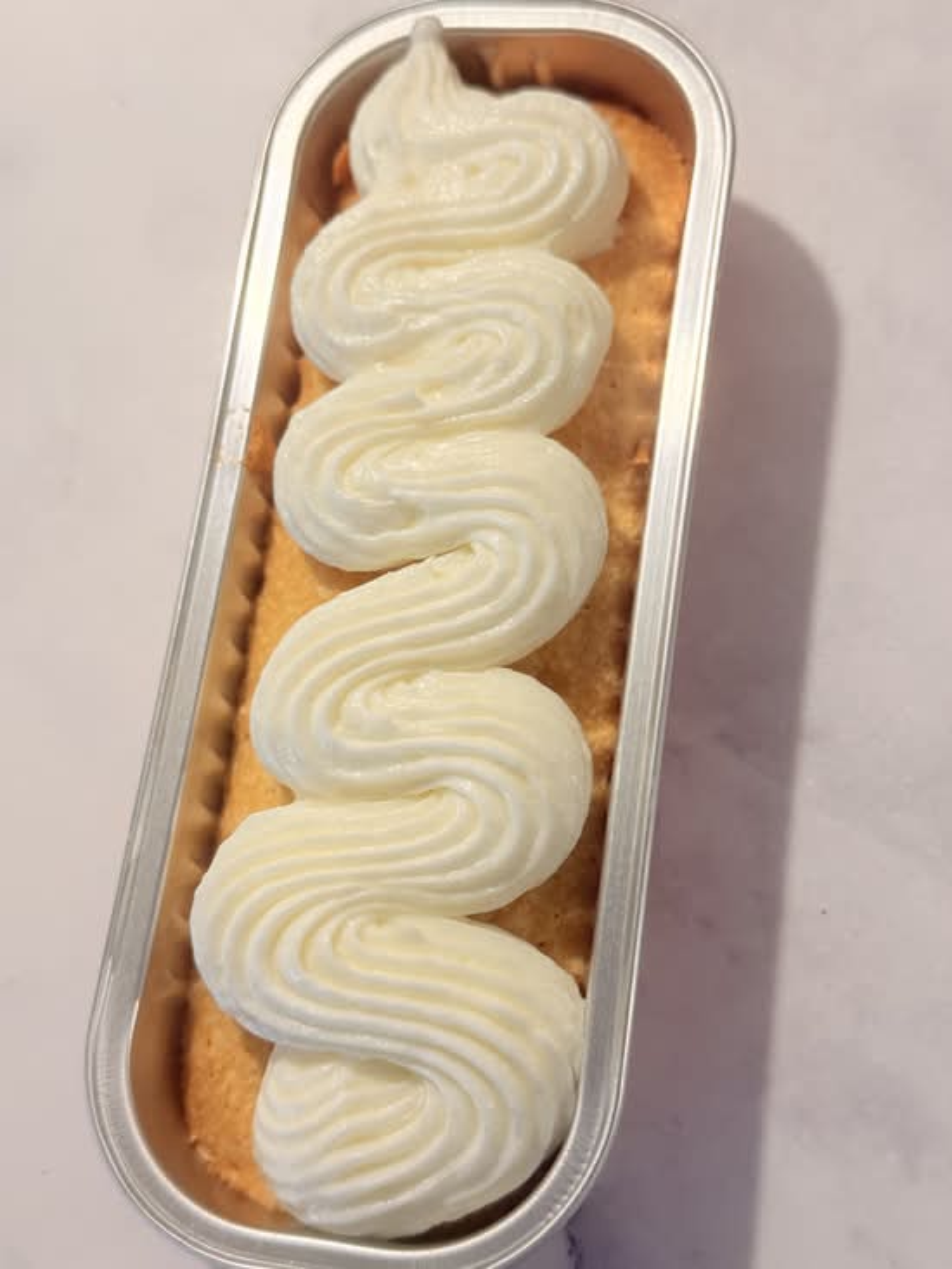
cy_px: 634
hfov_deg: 30.3
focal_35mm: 48
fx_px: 1760
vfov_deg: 39.7
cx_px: 476
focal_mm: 6.76
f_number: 1.78
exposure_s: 1/60
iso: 80
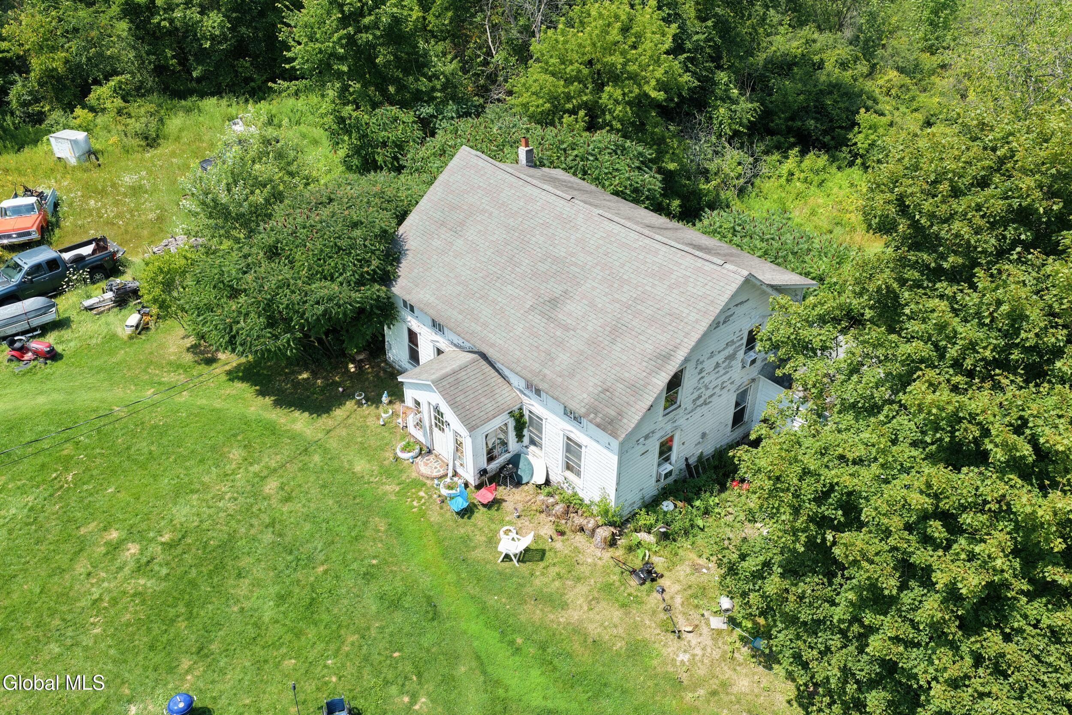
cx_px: 536
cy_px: 358
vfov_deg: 46.4
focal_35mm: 28
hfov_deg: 65.5
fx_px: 834
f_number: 2.8
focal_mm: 14.45
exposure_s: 1/1250
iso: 250
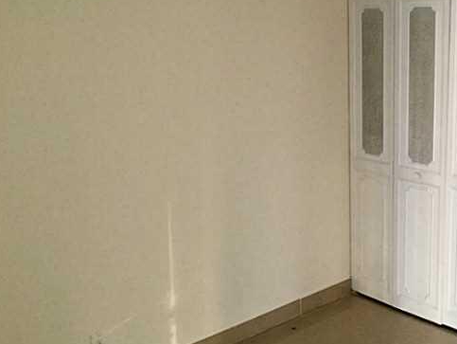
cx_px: 342
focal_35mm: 48
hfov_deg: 38.6
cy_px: 165
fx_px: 634
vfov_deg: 30.3
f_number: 2.2
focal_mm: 4.15
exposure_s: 1/15
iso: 80
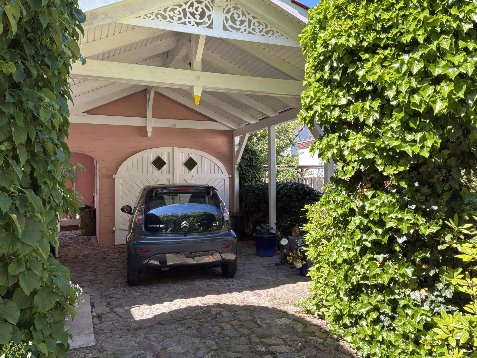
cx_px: 238
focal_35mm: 28
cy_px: 179
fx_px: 386
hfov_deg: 63.4
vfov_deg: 49.7
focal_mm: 3
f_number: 1.8
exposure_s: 1/299
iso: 32
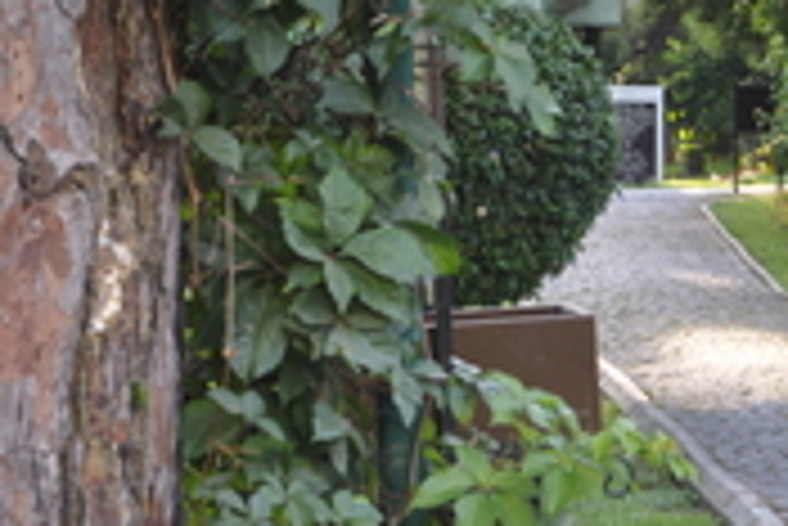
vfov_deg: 7.4
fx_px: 4053
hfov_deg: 10.9
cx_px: 887
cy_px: 182
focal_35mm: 185
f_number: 8
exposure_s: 1/60
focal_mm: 48
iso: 640
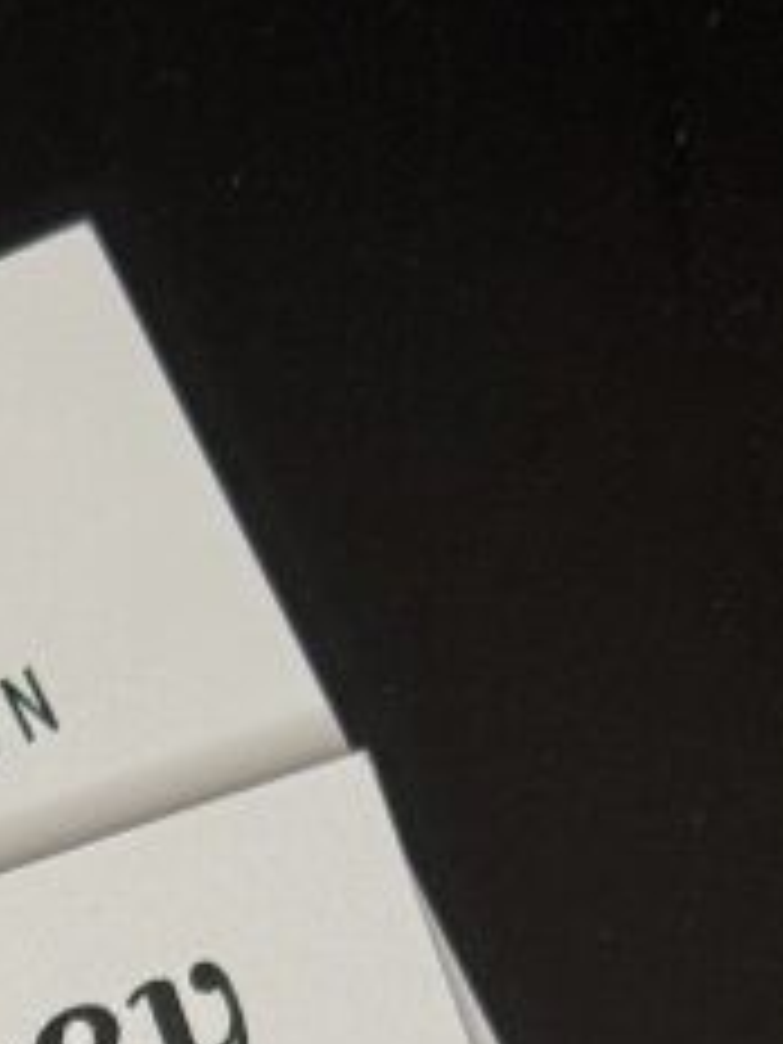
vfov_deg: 7.4
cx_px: -580
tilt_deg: -83.7
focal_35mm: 248
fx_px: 7480
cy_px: 2547
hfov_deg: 5.9
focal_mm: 6.76
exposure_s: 1/214
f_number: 1.78
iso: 64
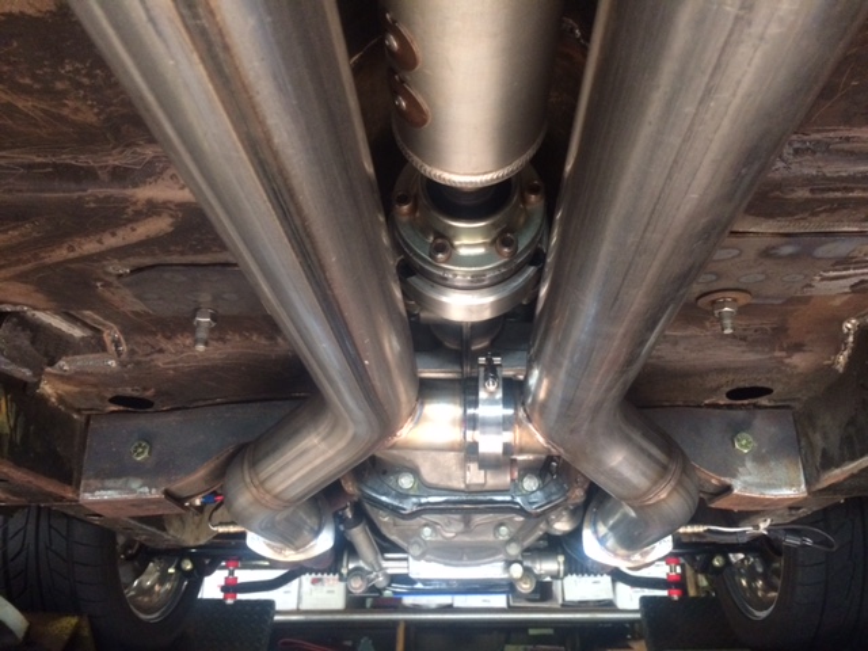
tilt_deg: +20.8
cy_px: 326
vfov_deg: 48.2
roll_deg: -0.1
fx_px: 727
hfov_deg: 61.7
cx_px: 434
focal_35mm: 29
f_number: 2.2
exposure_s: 1/30
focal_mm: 4.15
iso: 320
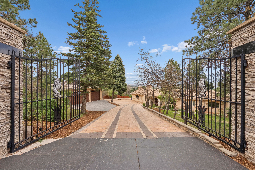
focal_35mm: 14
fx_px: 99
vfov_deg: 81.3
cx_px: 128
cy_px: 85
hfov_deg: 104.2
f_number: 10
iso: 200
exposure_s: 1/200
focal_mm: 14
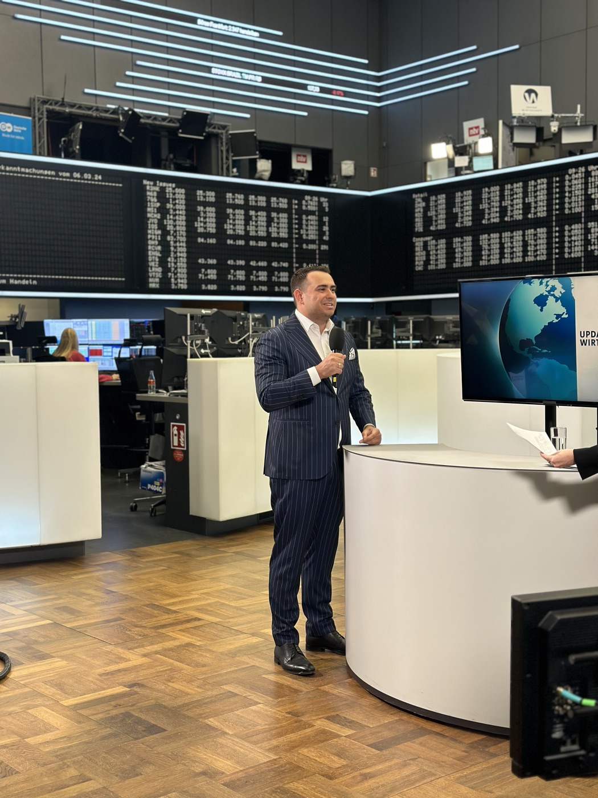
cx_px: 299
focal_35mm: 48
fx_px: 1106
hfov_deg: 30.3
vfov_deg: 39.7
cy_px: 399
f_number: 1.78
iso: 100
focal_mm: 6.86
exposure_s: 1/50
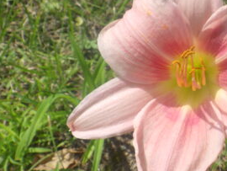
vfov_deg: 24.8
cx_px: 209
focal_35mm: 59
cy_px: 69
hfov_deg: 31.0
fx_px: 387
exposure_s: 1/640
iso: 125
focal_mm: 5
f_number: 4.2
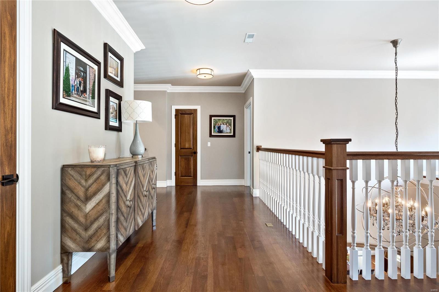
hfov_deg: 90.0
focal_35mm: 18
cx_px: 220
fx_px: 219
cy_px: 146
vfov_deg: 67.4
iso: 400
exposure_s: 1/8
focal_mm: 9
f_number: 6.3
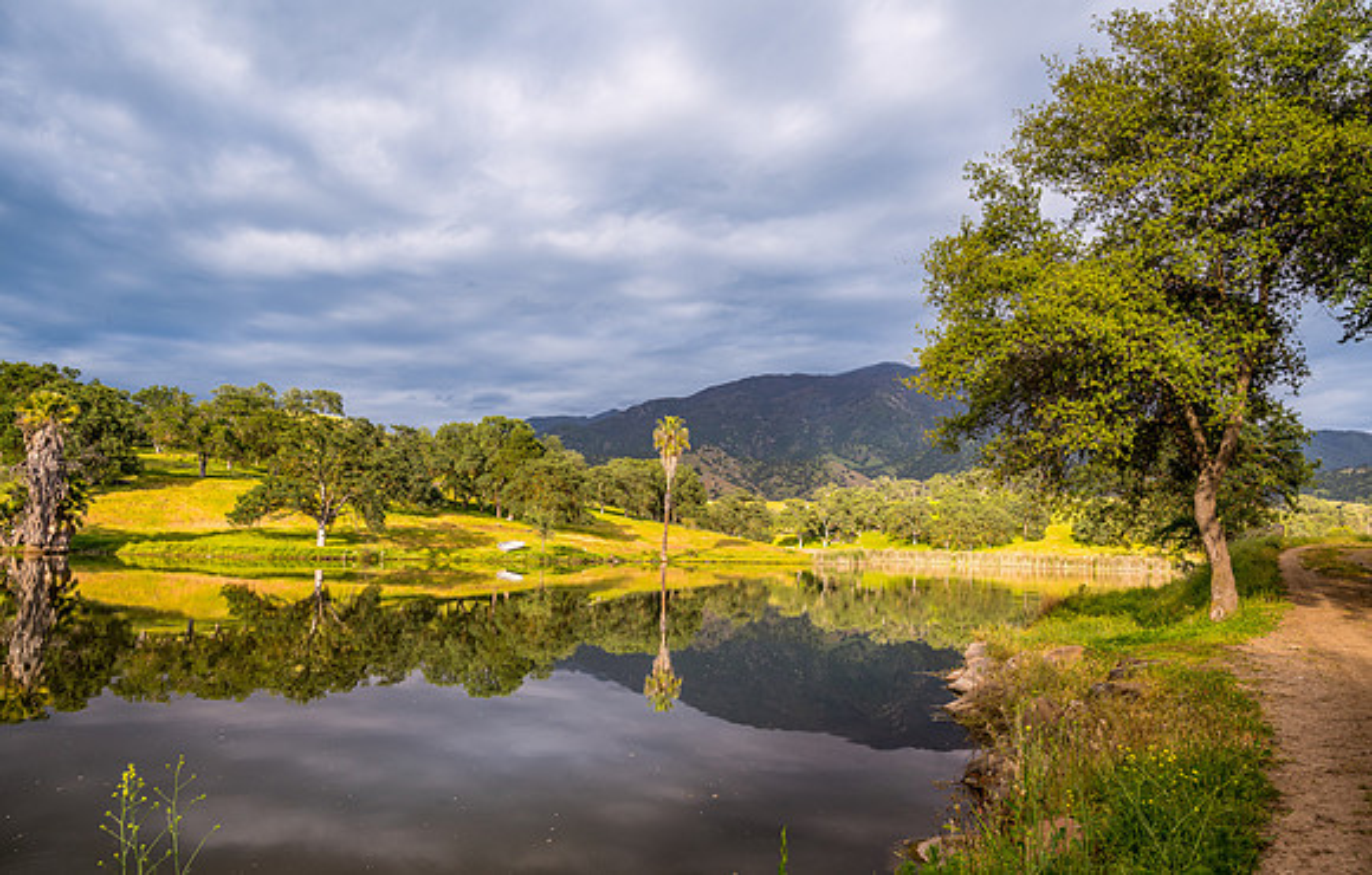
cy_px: 458
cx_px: 686
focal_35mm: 24
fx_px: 915
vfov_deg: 51.1
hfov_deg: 73.7
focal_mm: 24
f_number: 8
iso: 64
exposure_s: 1/30
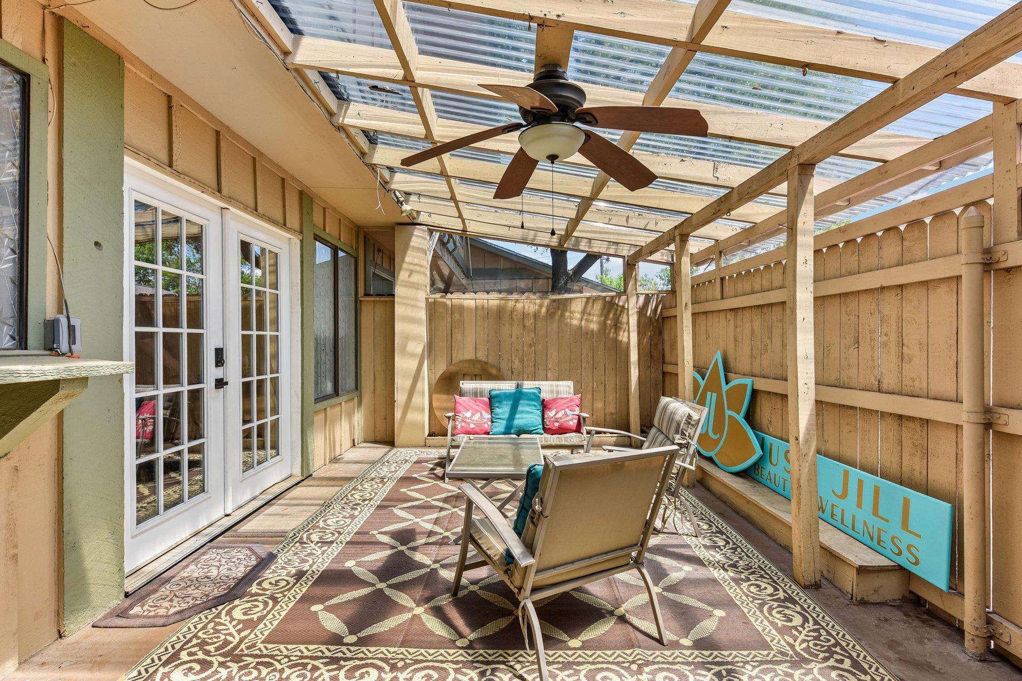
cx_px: 518
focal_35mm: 17
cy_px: 355
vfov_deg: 70.4
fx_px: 483
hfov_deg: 93.3
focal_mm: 16
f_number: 8
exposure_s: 1/80
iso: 100
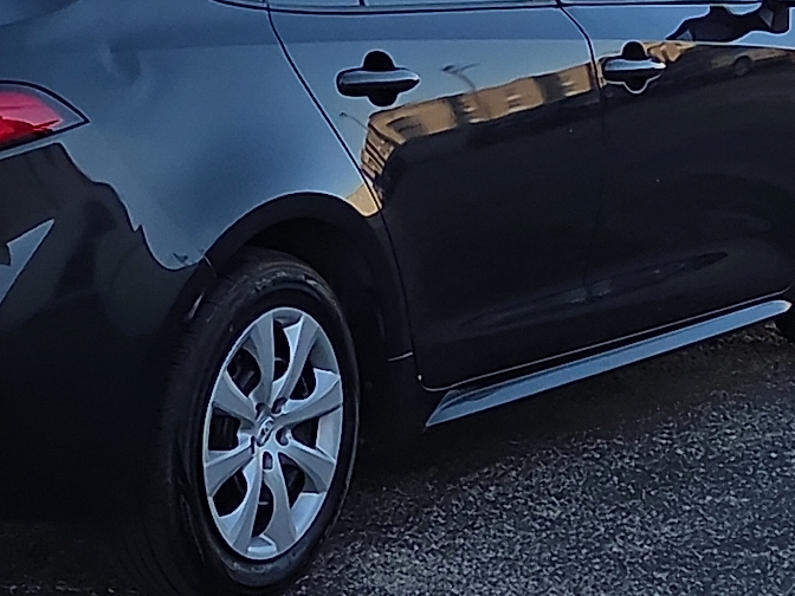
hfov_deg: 14.9
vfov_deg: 11.2
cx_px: 98
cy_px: 57
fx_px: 3009
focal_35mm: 131
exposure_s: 1/1667
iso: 25
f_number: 1.8
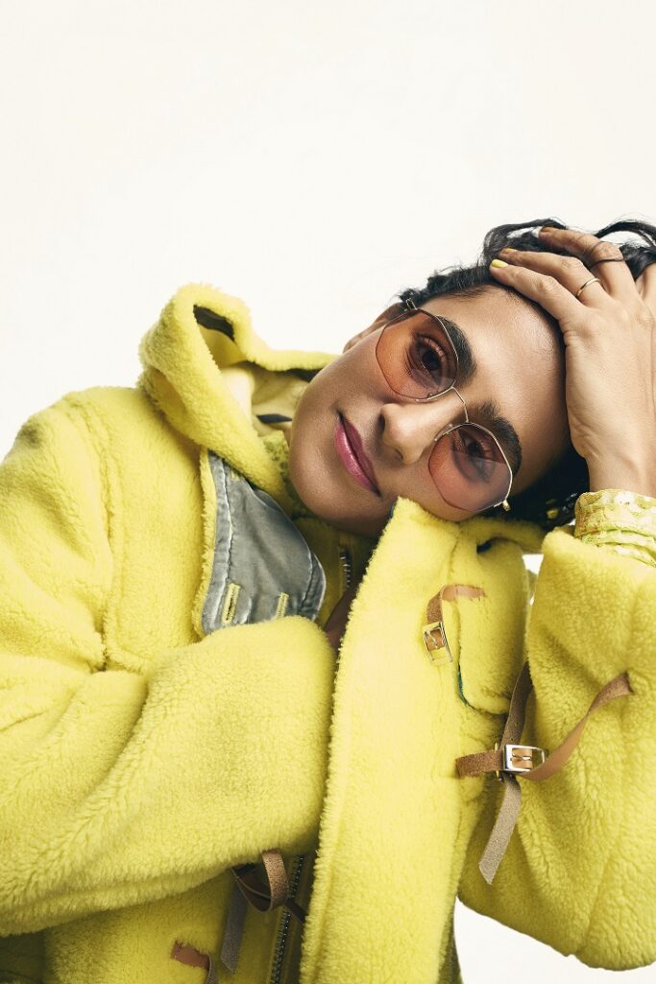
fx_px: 956
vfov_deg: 54.4
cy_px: 492
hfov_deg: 37.9
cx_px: 328
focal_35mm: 35
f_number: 5
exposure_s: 1/200
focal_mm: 35
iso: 50
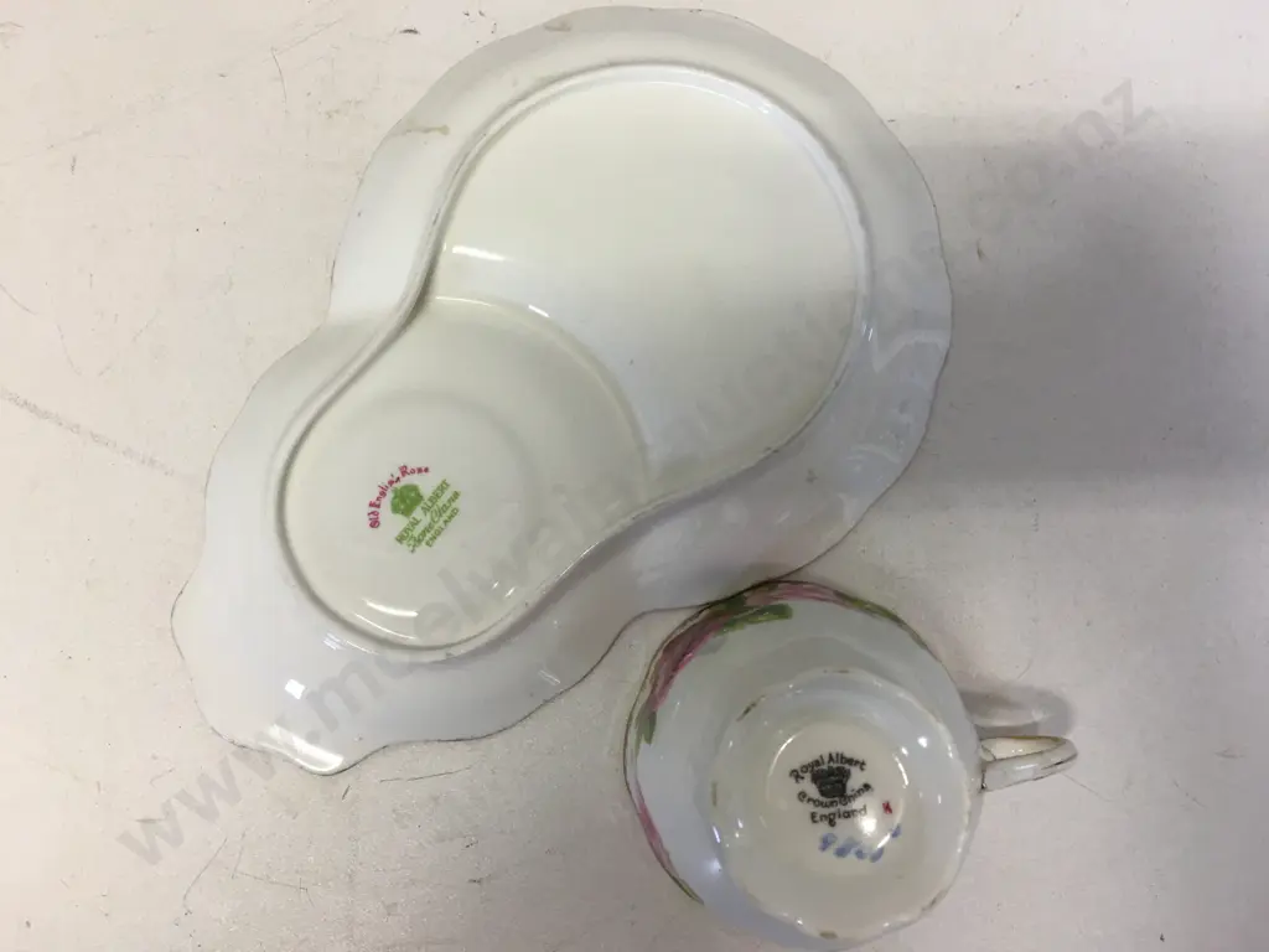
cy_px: 476
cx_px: 634
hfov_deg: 61.7
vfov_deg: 48.2
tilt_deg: -81.1
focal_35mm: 29
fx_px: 1063
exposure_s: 1/33
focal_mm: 4.15
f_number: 2.2
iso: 40
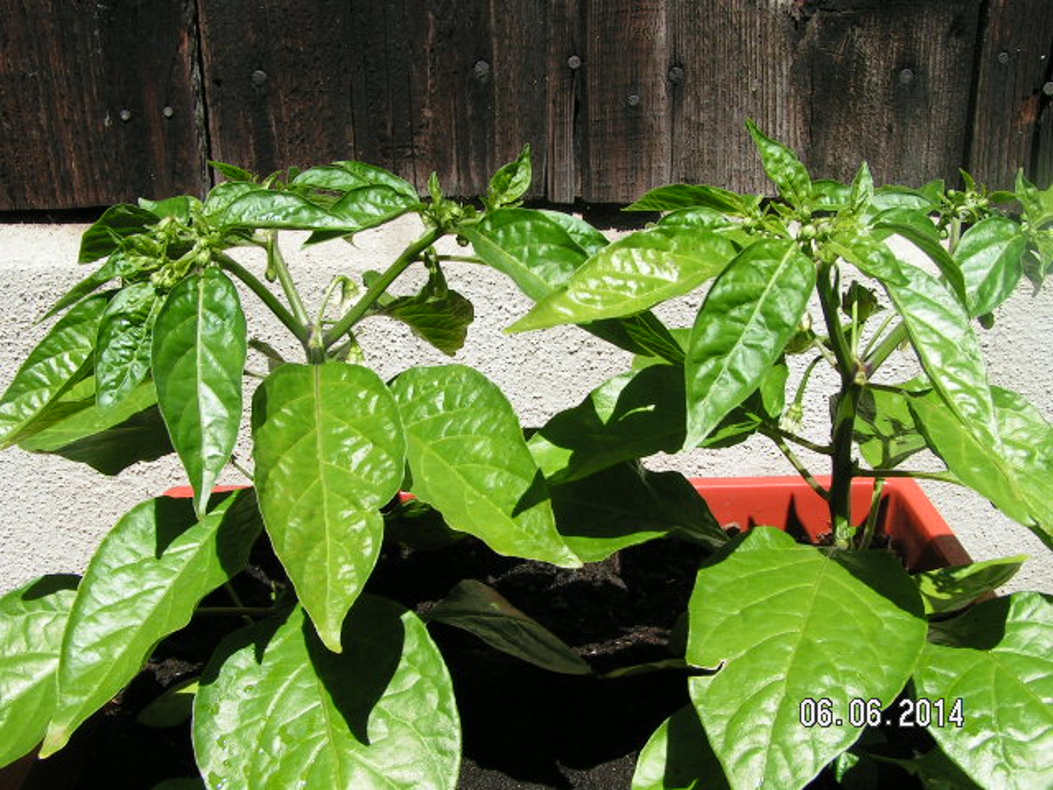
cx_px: 526
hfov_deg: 49.0
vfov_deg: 37.7
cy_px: 395
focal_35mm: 38
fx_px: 1156
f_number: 5.6
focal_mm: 5.8
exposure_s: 1/250
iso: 50
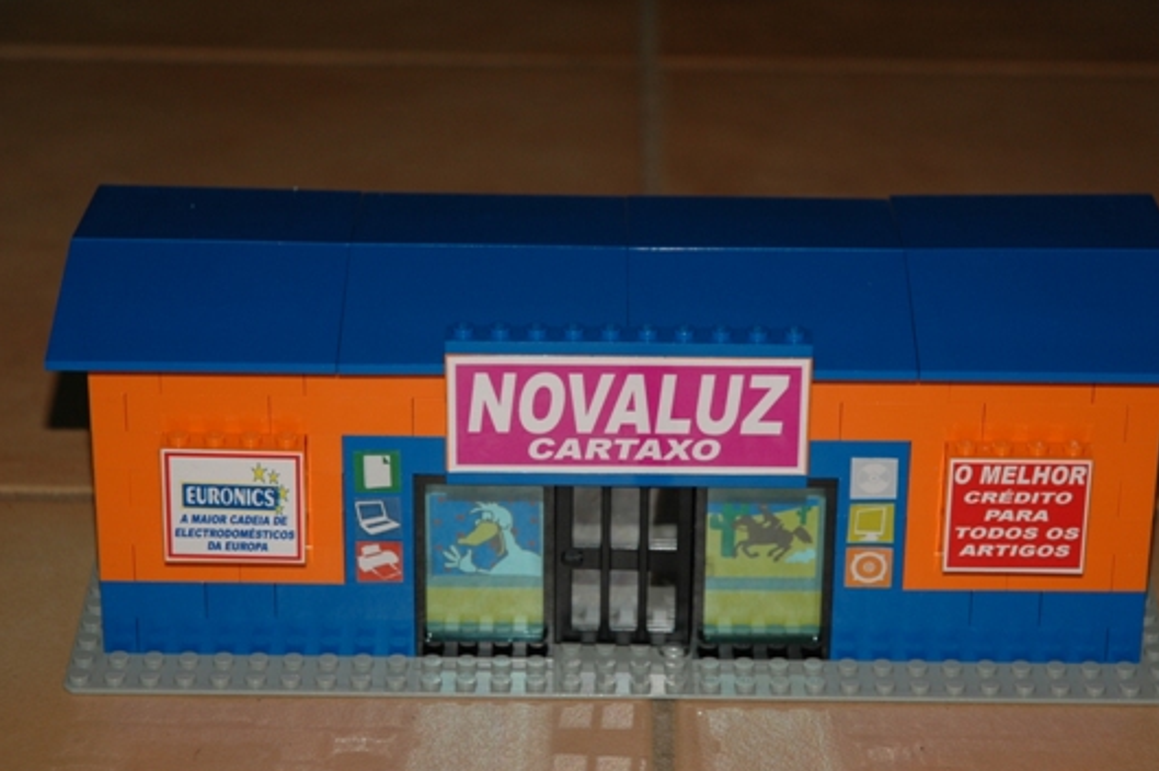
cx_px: 627
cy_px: 442
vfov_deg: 10.8
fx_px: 4086
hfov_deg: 16.1
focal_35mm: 127
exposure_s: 1/60
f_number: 4.5
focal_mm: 70
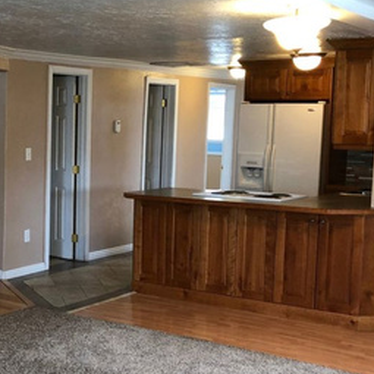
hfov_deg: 27.0
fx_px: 758
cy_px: 208
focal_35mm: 62
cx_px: 53
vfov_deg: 27.7
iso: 40
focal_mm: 4
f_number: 1.8
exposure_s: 1/15
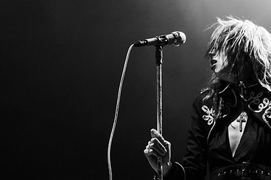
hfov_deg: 17.3
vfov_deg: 11.6
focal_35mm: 118
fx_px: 888
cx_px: 171
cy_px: 114
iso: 2500
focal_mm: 70
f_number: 3.2
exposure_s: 1/200
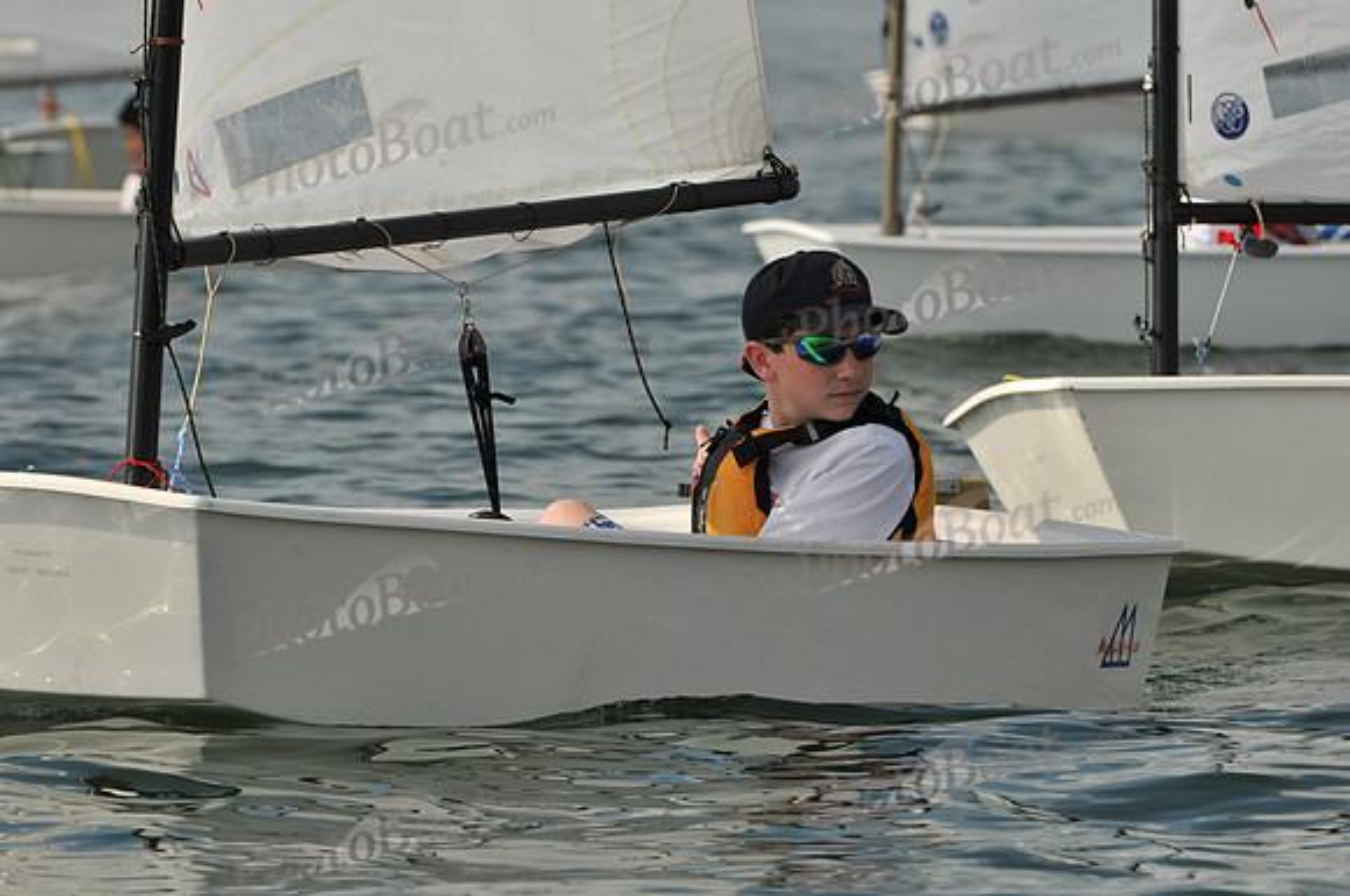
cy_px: 448
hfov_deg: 4.6
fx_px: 16851
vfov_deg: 3.0
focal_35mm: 450
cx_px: 675
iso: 200
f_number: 10
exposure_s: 1/640
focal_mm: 300
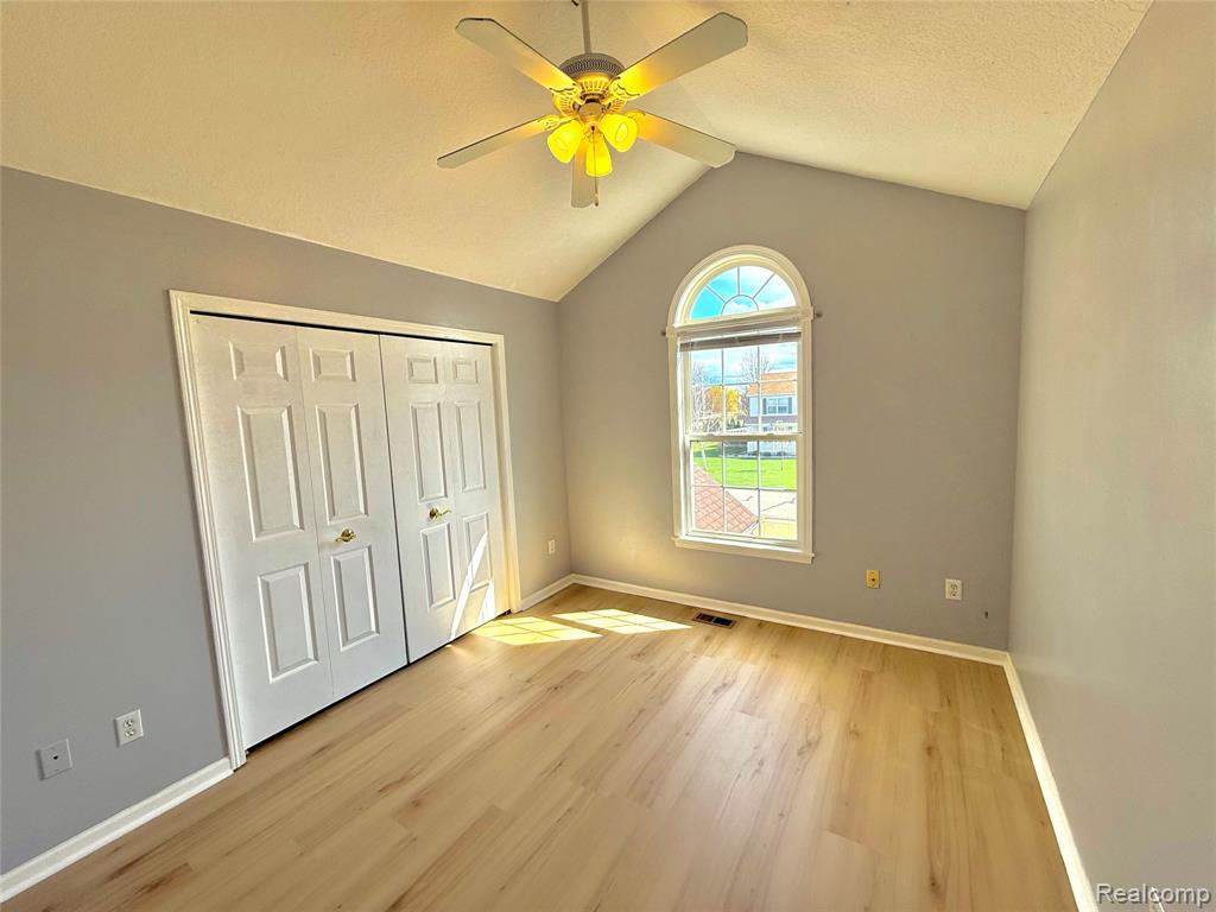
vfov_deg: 85.7
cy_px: 456
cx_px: 608
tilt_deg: -4.9
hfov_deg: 102.1
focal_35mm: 14
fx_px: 492
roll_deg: +2.7
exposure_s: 1/458
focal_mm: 2.22
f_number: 2.2
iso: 64
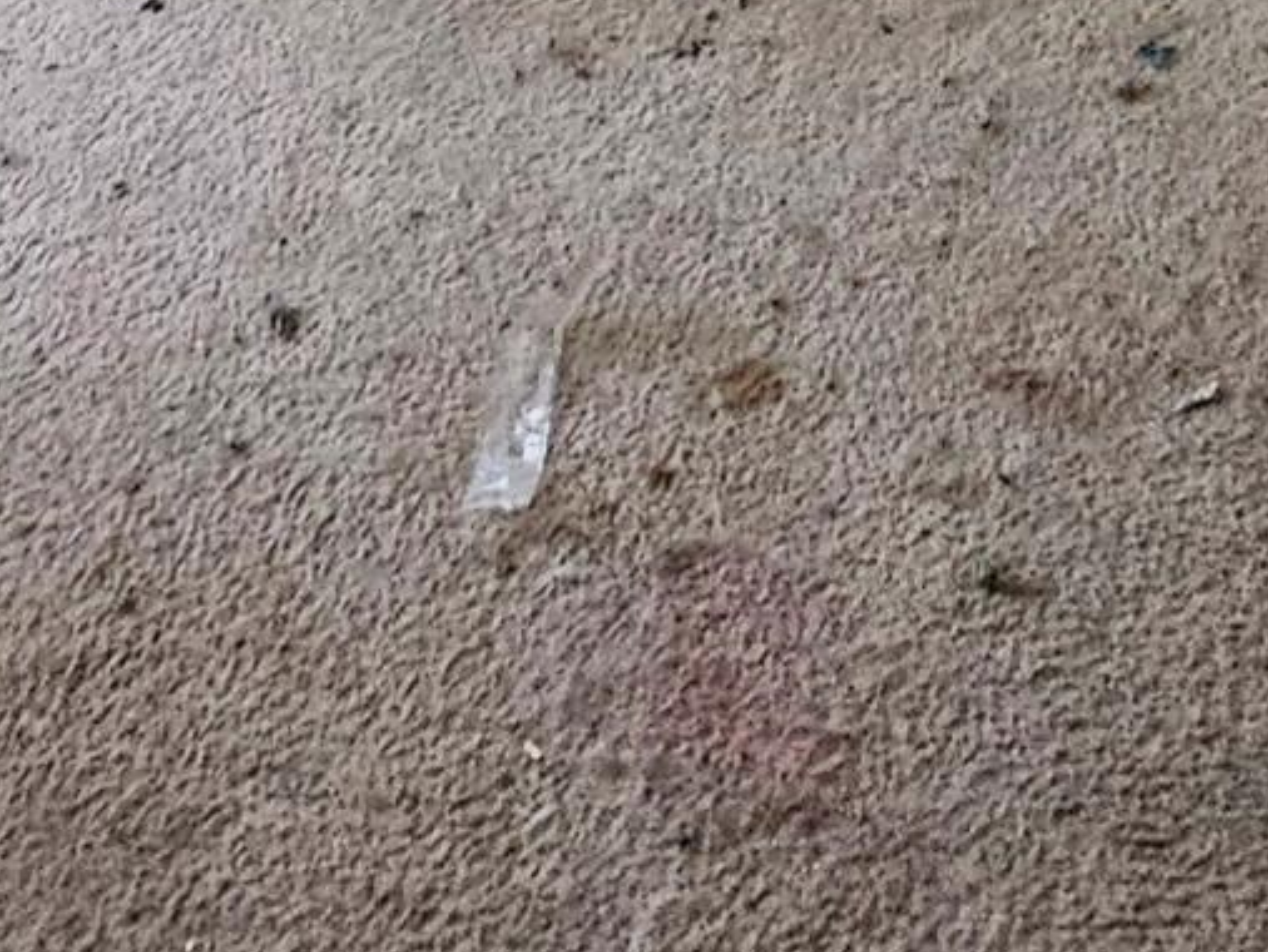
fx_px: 2822
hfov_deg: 25.1
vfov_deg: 13.8
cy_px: -1303
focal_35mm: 77
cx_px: 900
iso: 400
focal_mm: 2.2
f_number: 2.2
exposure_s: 1/77.4
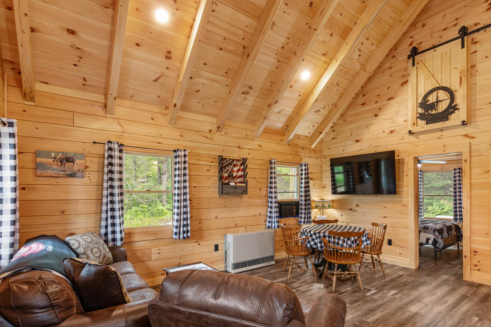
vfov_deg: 66.9
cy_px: 191
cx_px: 273
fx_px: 245
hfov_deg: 89.6
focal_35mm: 18
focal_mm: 10
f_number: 5.6
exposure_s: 1/8
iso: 100
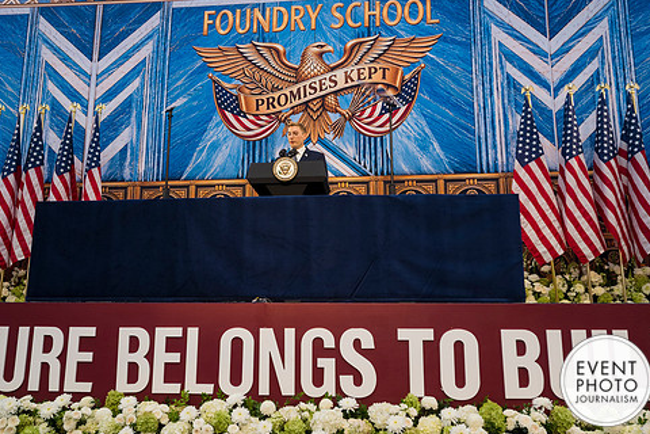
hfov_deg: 62.6
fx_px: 534
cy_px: 208
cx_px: 305
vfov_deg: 44.1
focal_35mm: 30
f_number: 4
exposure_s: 1/200
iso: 320
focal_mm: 24.5
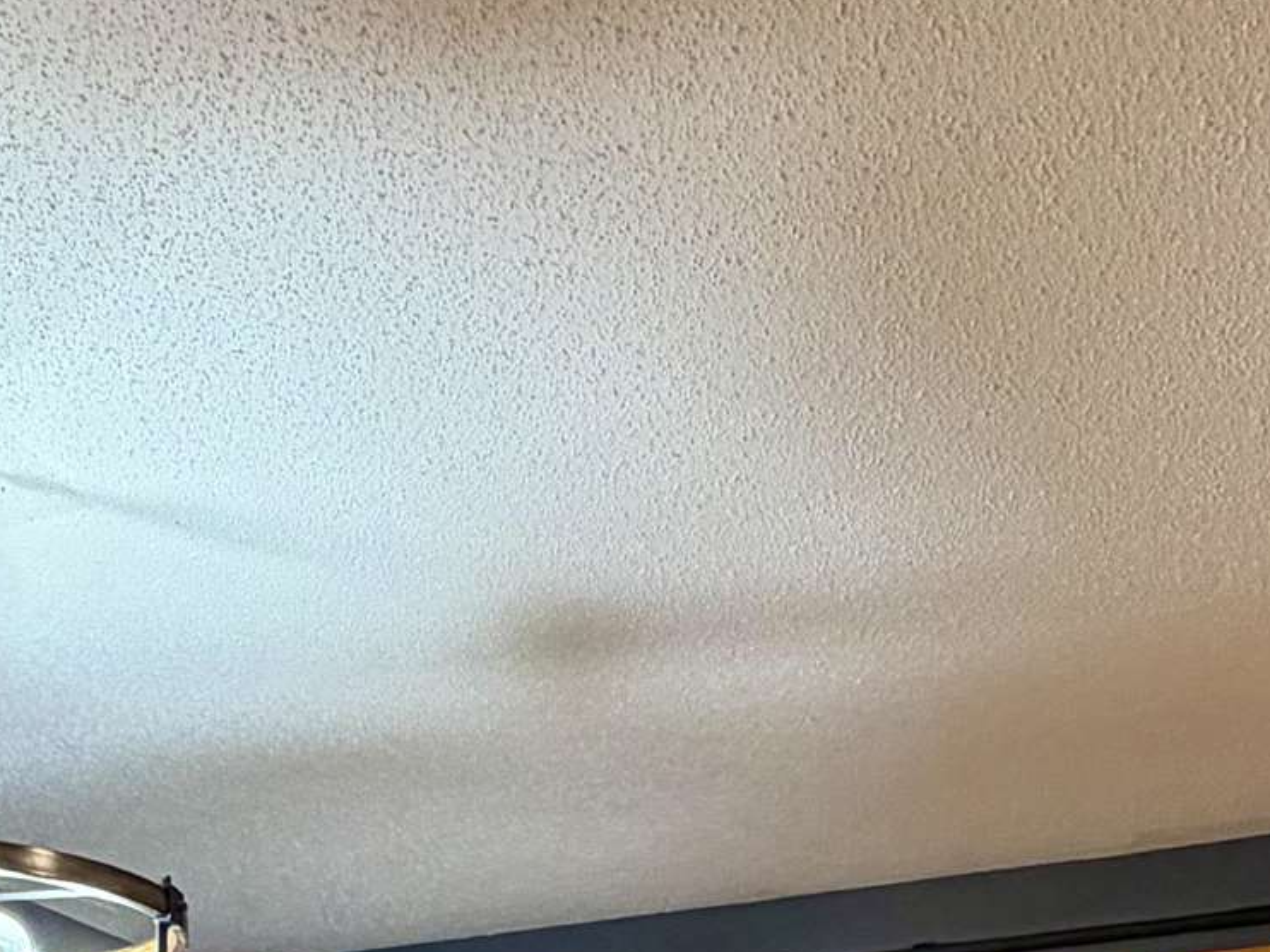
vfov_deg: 20.8
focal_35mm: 58
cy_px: 1496
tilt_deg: -0.6
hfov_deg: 33.1
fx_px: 2127
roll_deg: +0.4
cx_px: 501
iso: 320
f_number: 2.2
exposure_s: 1/60
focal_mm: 2.22
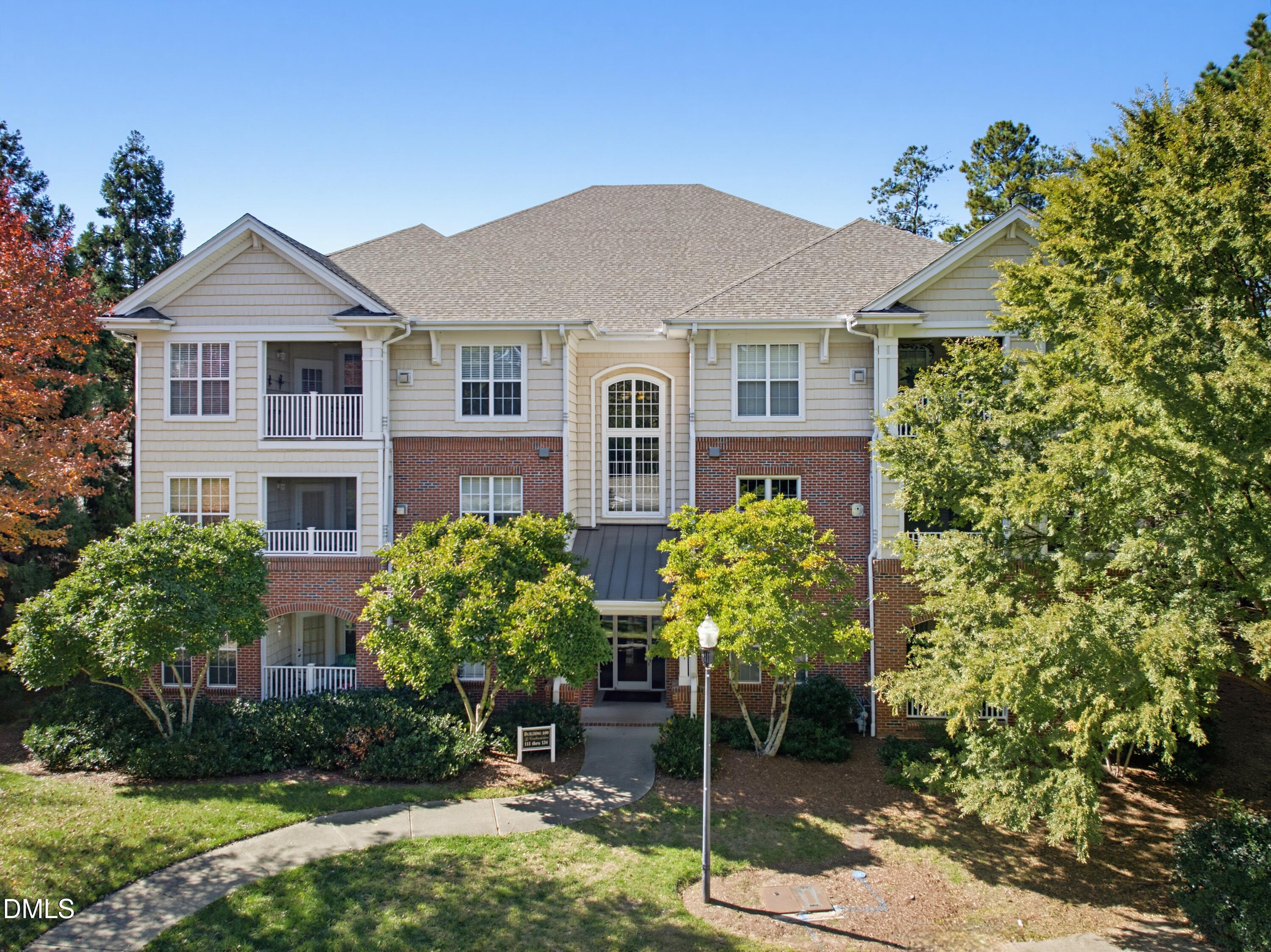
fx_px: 881
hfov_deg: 71.6
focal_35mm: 24
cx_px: 636
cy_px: 476
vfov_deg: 56.8
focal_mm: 12.3
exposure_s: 1/800
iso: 240
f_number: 2.8
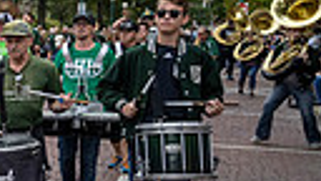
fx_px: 970
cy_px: 119
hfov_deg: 14.3
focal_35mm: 114
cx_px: -394
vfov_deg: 10.6
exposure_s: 1/1600
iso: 1000
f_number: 4
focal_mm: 24
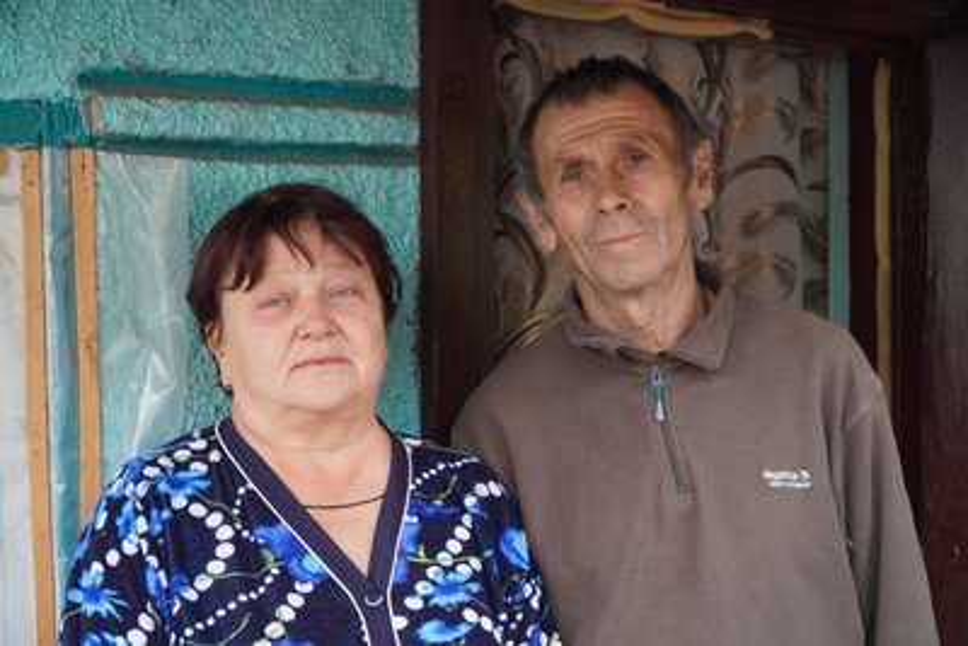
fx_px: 1493
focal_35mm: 56
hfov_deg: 35.9
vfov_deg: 24.4
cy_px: 323
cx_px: 484
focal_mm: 37
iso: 1000
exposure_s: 1/160
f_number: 5.6
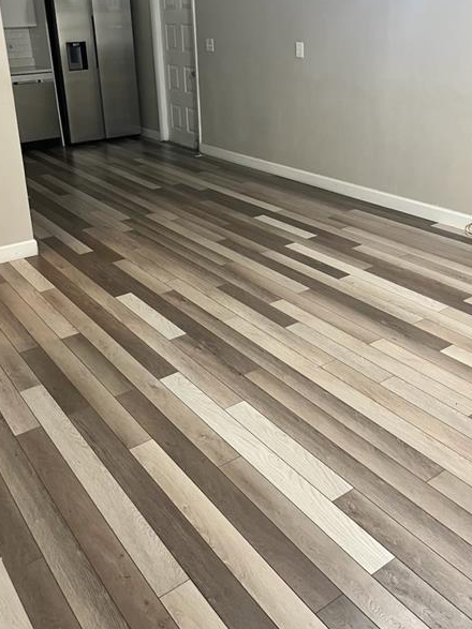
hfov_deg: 41.8
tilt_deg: -18.7
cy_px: 227
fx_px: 618
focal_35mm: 34
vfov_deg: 53.2
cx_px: 234
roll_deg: +4.0
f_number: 1.6
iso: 160
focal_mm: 5.1
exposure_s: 1/60
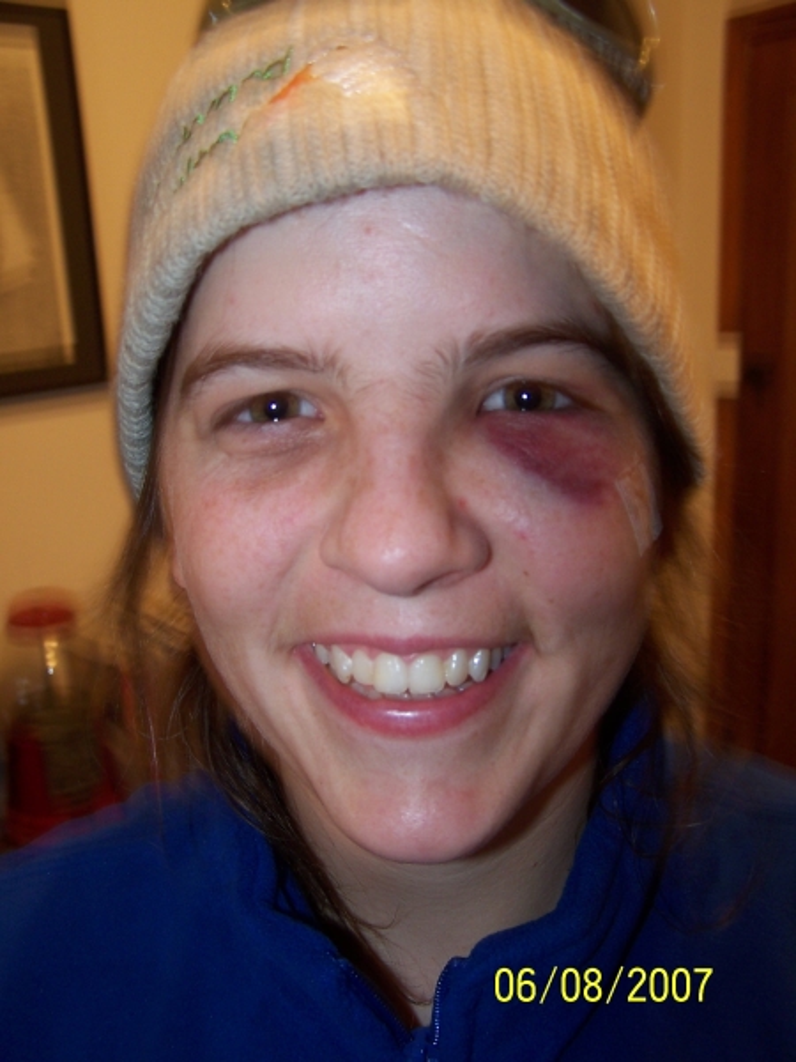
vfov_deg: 49.0
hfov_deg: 37.7
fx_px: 1165
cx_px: 398
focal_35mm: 38
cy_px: 531
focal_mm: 6.3
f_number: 2.8
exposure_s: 1/2
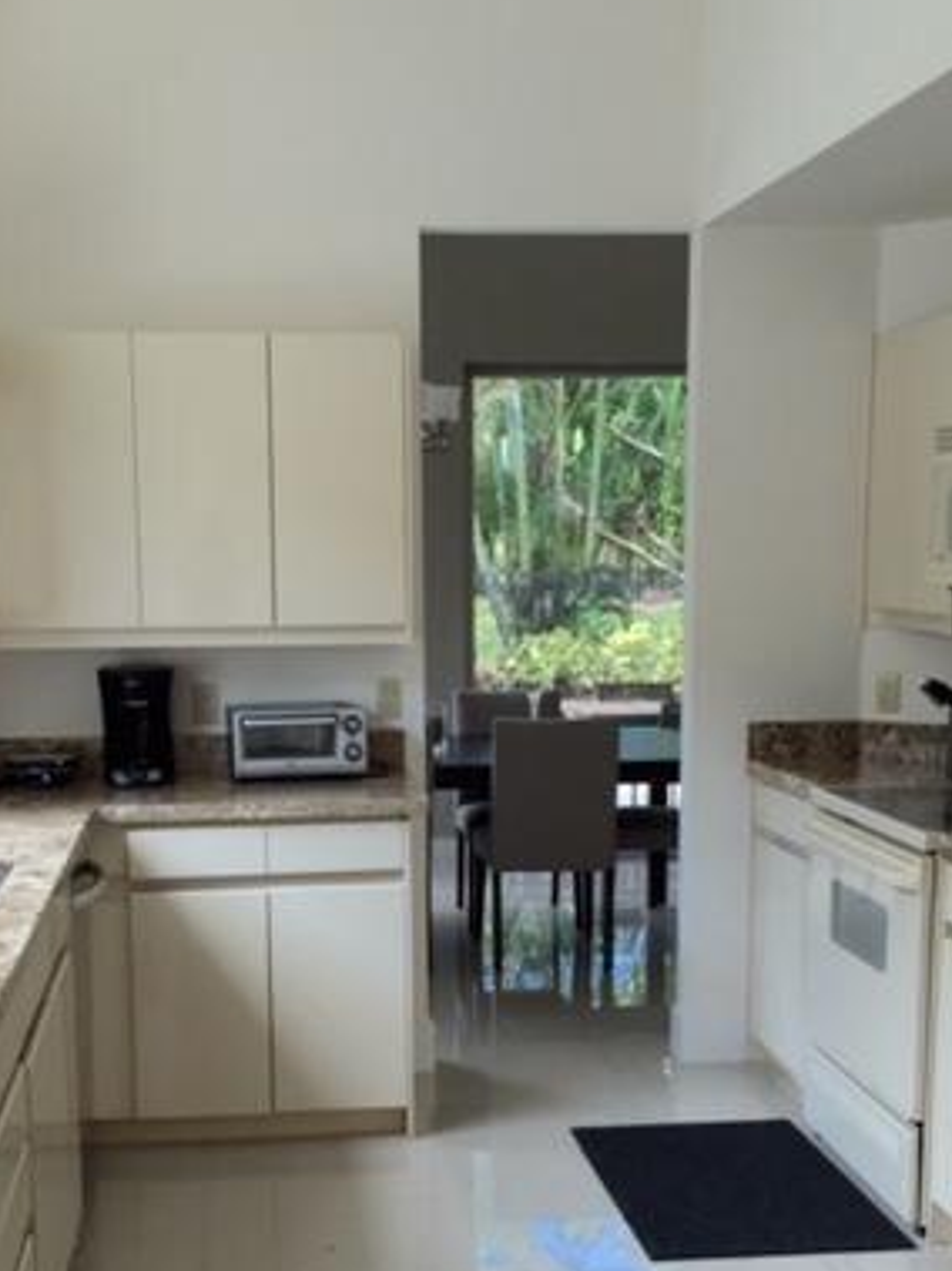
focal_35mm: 49
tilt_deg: -9.0
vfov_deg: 38.4
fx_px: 1798
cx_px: 389
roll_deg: +1.0
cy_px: 859
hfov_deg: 29.6
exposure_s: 1/120
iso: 32
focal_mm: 4.15
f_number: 2.2
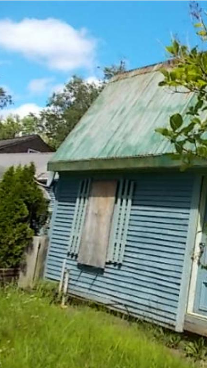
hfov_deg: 28.0
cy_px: 185
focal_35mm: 38
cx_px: 237
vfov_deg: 52.8
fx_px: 371
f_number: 8
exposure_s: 1/80
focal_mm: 4.6
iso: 80
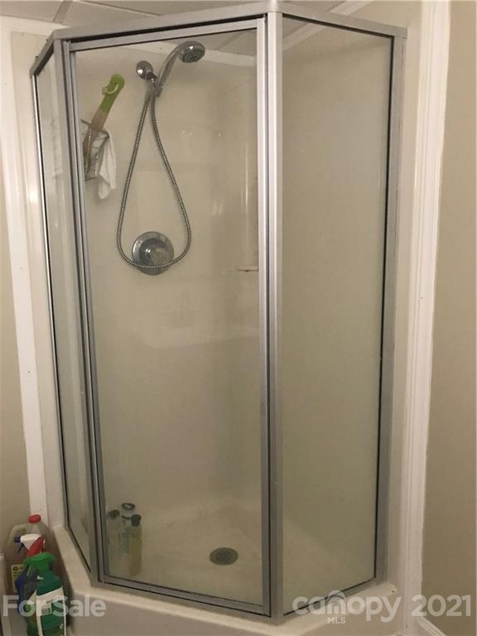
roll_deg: +2.0
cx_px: 238
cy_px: 318
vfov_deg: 63.4
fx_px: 514
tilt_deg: -8.3
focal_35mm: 28
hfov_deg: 49.7
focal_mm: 3.99
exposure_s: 1/11
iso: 100
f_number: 1.8
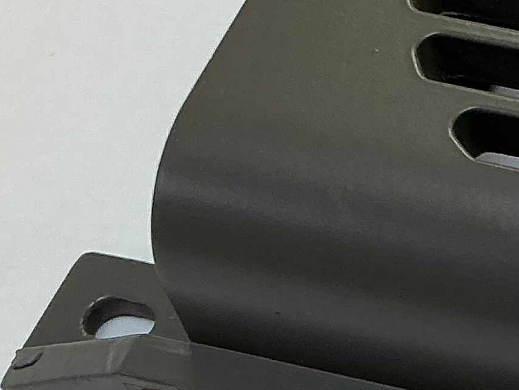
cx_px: 972
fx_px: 2039
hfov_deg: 13.0
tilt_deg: -57.6
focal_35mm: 136
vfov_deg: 10.9
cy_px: 292
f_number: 1.8
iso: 40
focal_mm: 3
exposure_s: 1/120
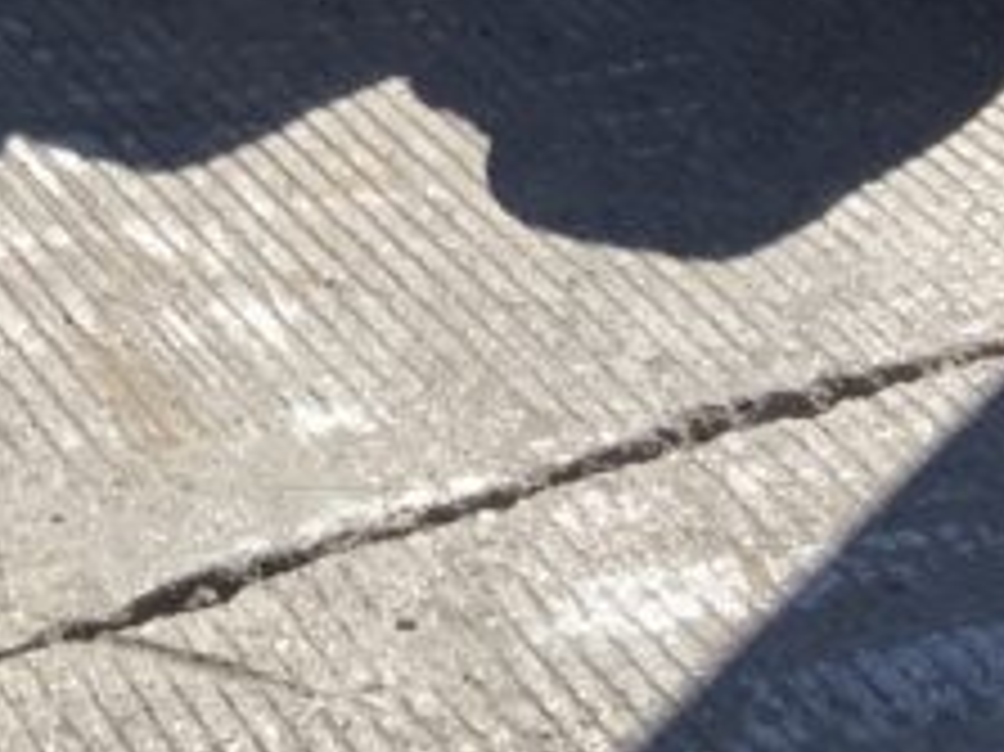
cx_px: -41
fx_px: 3855
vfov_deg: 10.4
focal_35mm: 133
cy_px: -684
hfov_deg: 14.6
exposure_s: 1/1675
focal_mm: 3
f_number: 1.8
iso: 16
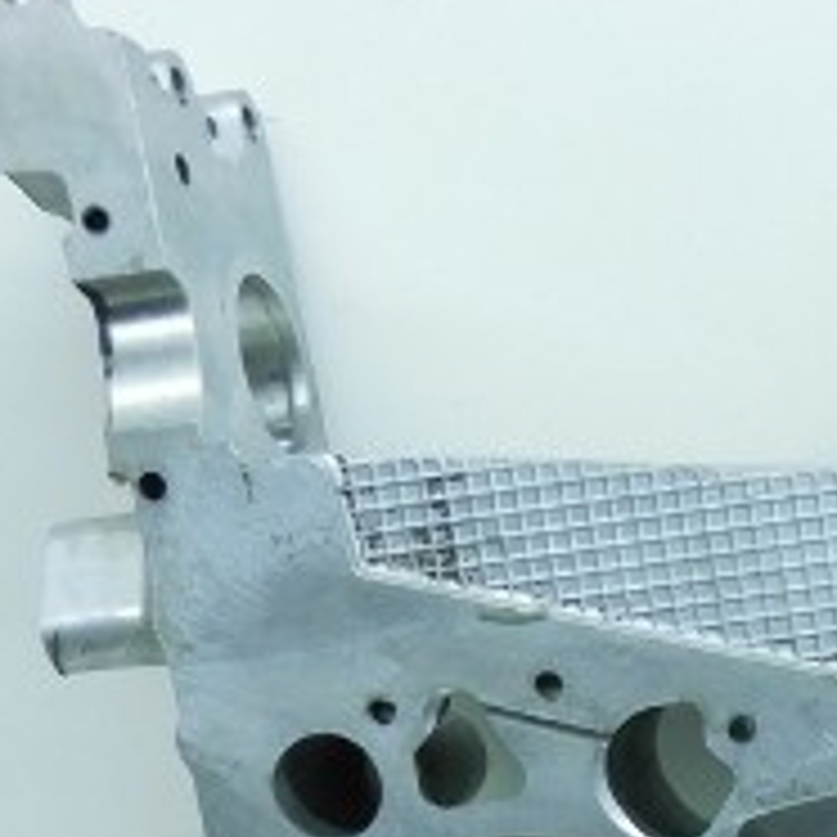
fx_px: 2079
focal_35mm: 76
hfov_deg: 20.9
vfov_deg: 21.5
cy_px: 940
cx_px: 1062
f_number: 3.3
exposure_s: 1/60
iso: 125
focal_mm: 4.5
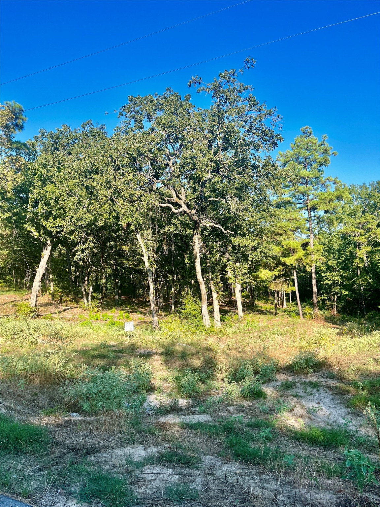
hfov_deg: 53.1
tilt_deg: +2.0
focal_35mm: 26
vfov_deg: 67.3
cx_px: 190
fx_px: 381
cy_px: 254
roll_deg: +2.8
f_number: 1.6
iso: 50
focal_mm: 5.1
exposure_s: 1/1339
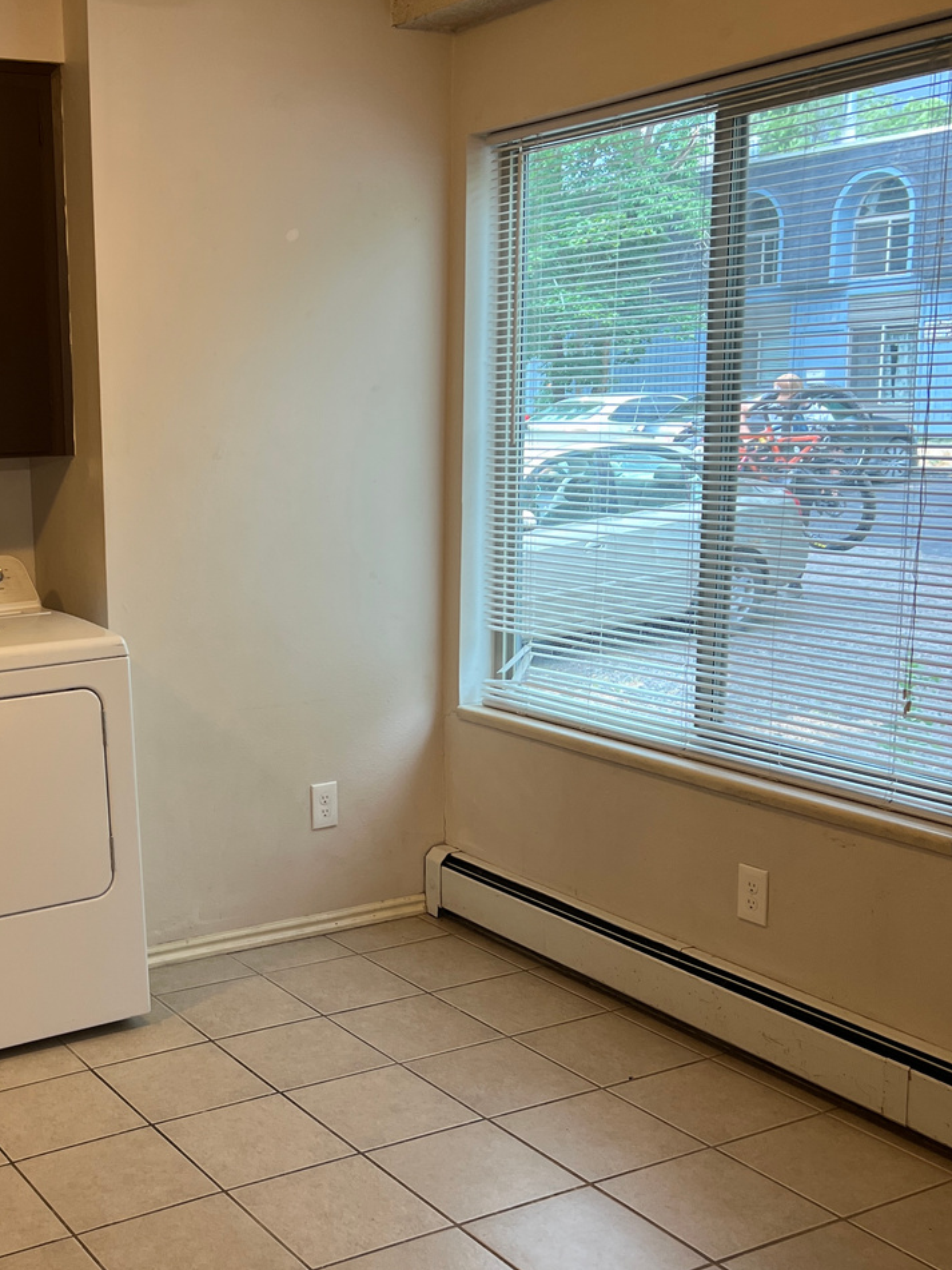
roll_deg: +2.0
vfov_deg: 44.8
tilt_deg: -8.3
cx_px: 187
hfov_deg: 33.3
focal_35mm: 42
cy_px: 688
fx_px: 1540
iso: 80
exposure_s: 1/60
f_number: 1.5
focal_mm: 5.7
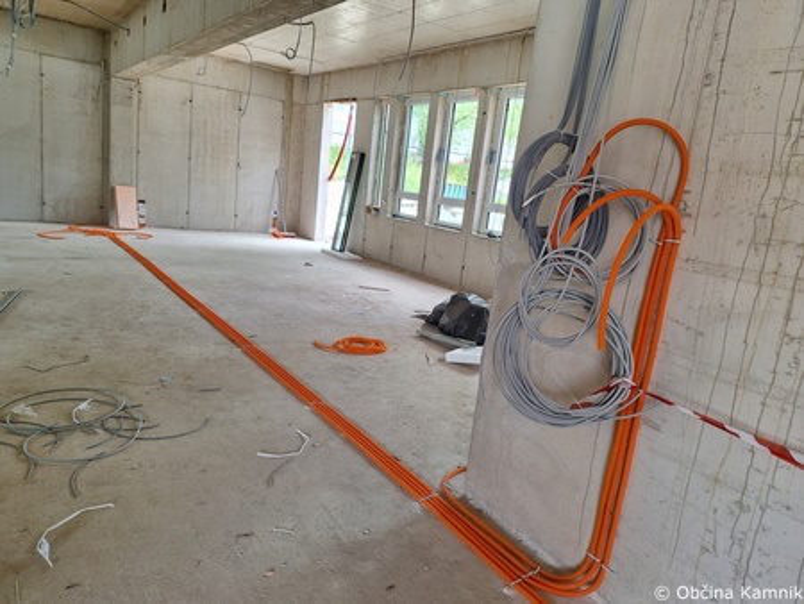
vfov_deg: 58.9
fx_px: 534
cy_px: 302
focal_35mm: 23
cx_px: 402
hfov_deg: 73.9
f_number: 1.8
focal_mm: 5.54
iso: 40
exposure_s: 1/126
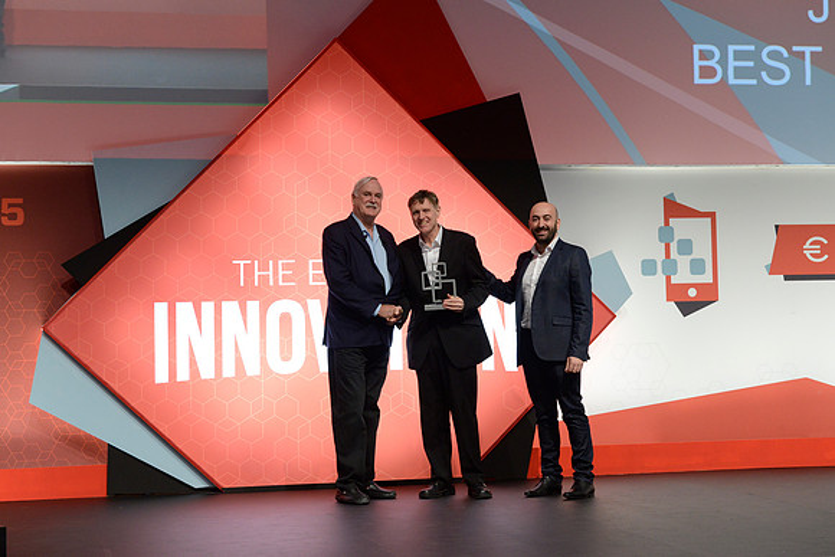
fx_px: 1624
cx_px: 418
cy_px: 278
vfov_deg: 19.5
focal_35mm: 70
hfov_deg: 28.8
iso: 2500
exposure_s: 1/125
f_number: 8
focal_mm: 70
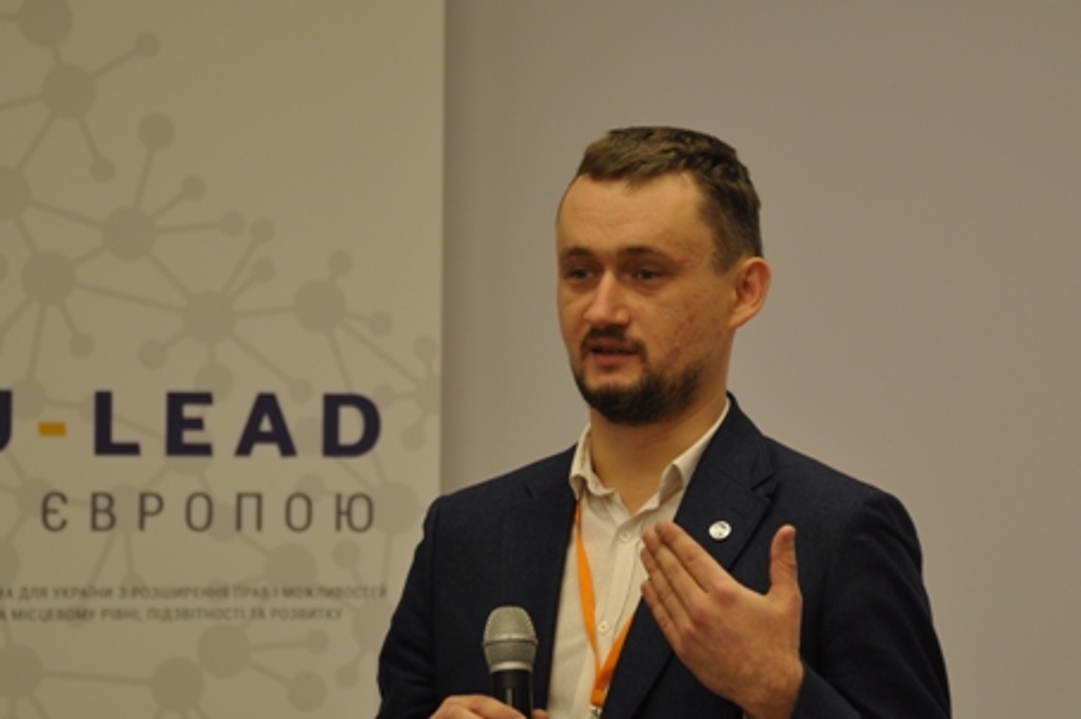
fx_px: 6022
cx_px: 552
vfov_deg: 6.8
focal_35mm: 201
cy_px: 401
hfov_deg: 10.3
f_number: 5.3
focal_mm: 95
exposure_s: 1/6
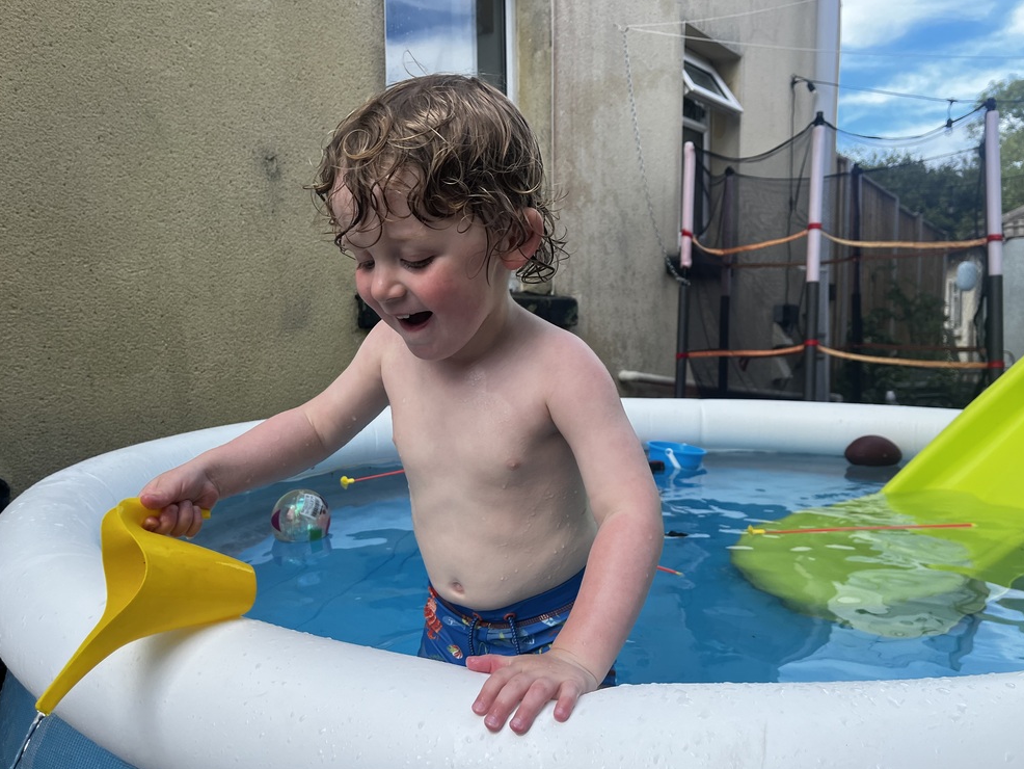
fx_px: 799
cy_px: 398
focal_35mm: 27
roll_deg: +1.1
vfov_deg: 51.4
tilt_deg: -4.5
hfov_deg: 65.3
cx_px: 528
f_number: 1.6
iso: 50
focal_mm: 5.1
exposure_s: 1/799
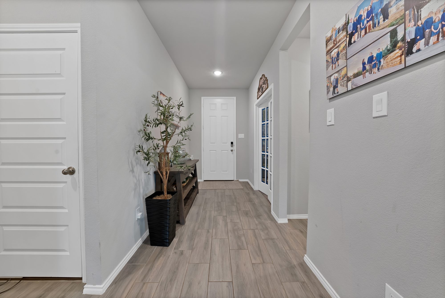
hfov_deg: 112.6
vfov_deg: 90.1
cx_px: 222
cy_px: 149
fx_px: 148
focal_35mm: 12
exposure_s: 1/1.67
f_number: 9
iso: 640
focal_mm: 12
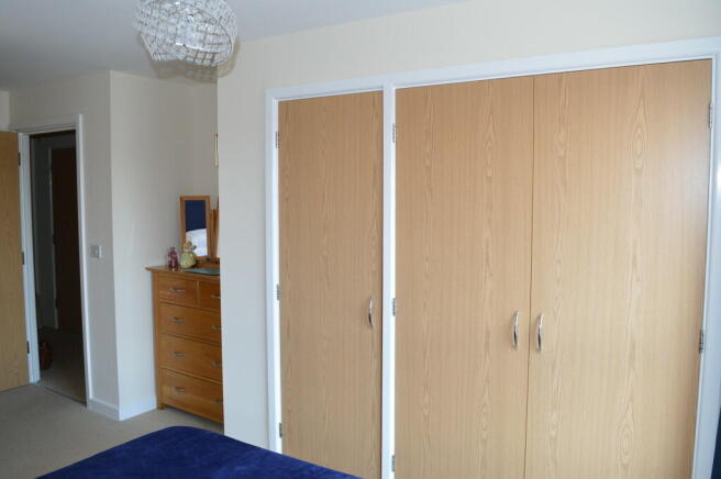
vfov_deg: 47.8
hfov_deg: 67.4
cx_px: 360
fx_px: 540
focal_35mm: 27
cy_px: 240
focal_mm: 18
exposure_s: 1/200
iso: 800
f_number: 5.6
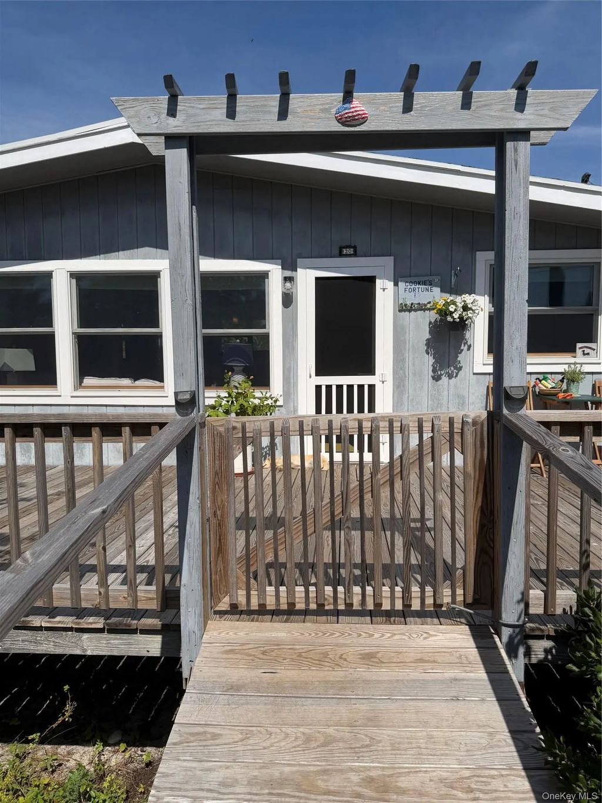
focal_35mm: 24
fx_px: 556
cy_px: 402
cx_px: 301
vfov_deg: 71.6
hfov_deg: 56.8
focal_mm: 6.76
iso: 80
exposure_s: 1/8130
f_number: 1.78
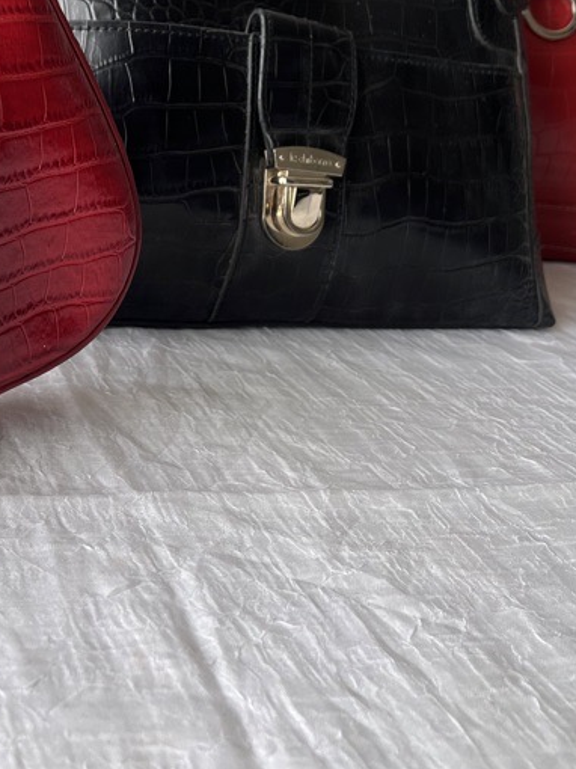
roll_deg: -4.6
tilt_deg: -8.0
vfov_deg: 36.1
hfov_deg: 28.1
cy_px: 137
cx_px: 133
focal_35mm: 51
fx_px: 1132
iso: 40
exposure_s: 1/170
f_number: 1.6
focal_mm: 5.1
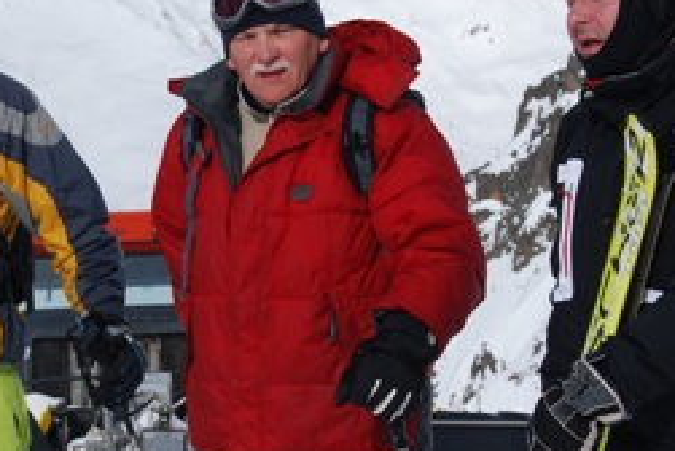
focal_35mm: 168
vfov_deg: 8.2
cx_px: 293
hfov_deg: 12.2
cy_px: 260
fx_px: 3146
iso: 100
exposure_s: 1/320
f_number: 9
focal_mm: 35
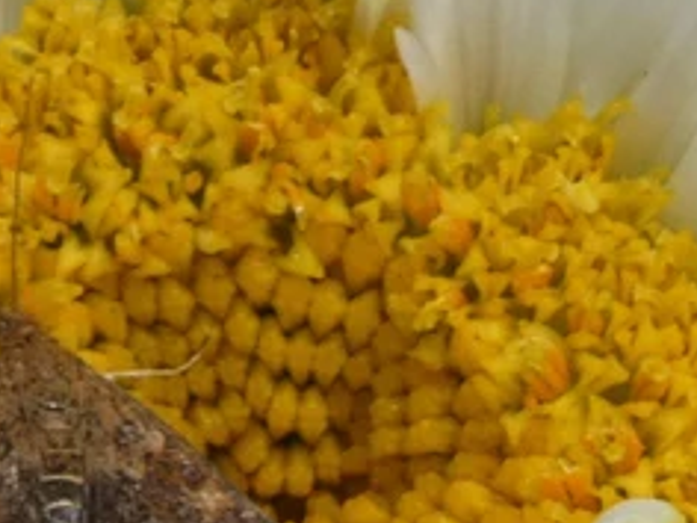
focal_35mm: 290
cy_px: 479
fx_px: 5839
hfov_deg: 6.8
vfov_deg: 5.1
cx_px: 284
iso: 80
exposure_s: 1/100
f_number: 5.6
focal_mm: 19.2
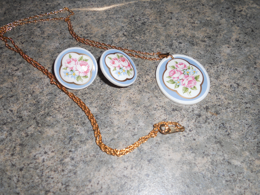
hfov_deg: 56.8
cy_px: 98
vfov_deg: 44.2
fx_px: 240
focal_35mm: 32
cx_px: 130
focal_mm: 5.8
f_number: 8.8
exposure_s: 1/25
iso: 80
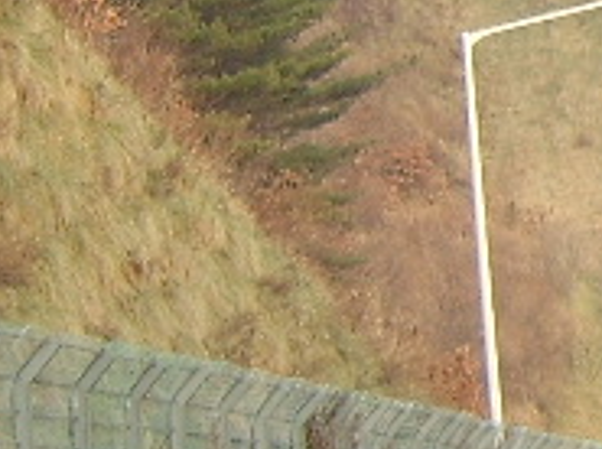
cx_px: 1119
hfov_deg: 10.7
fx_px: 2985
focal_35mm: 172
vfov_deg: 8.6
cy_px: 153
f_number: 2.7
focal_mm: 8.13
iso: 50
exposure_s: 1/125
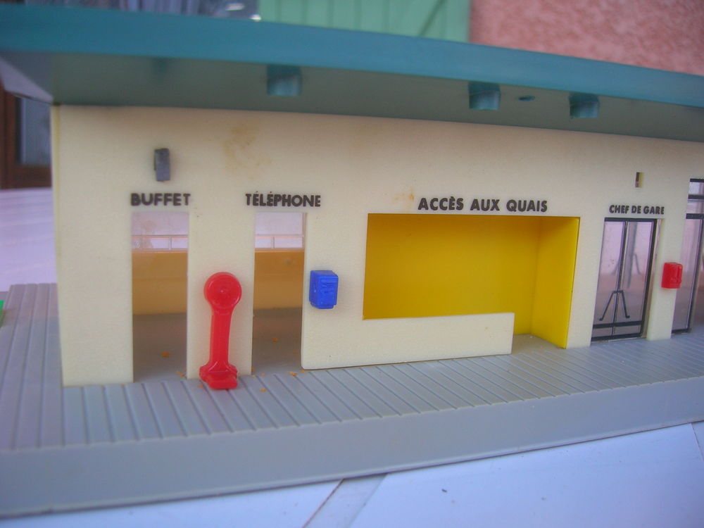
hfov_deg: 54.0
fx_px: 691
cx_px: 352
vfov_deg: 41.8
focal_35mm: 34
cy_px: 264
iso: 50
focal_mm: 5.7
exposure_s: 1/55.5
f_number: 2.9
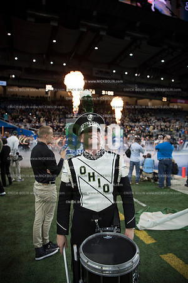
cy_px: 142
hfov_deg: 53.1
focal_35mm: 24
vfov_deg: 73.7
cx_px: 94
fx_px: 188
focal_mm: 24
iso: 1250
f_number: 2.8
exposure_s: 1/1250
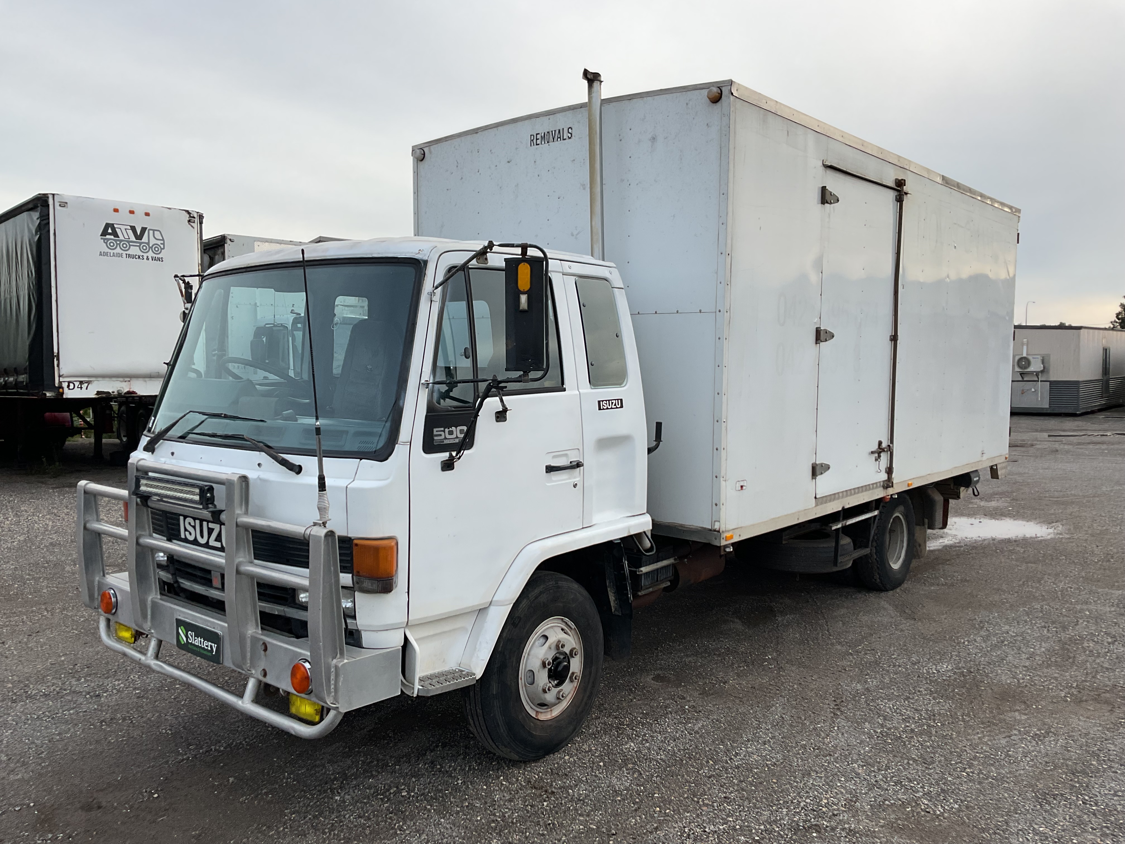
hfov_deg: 61.7
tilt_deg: -3.6
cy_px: 422
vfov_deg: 48.2
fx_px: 942
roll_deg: -0.2
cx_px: 562
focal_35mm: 29
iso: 16
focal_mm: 3
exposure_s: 1/759
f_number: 1.8
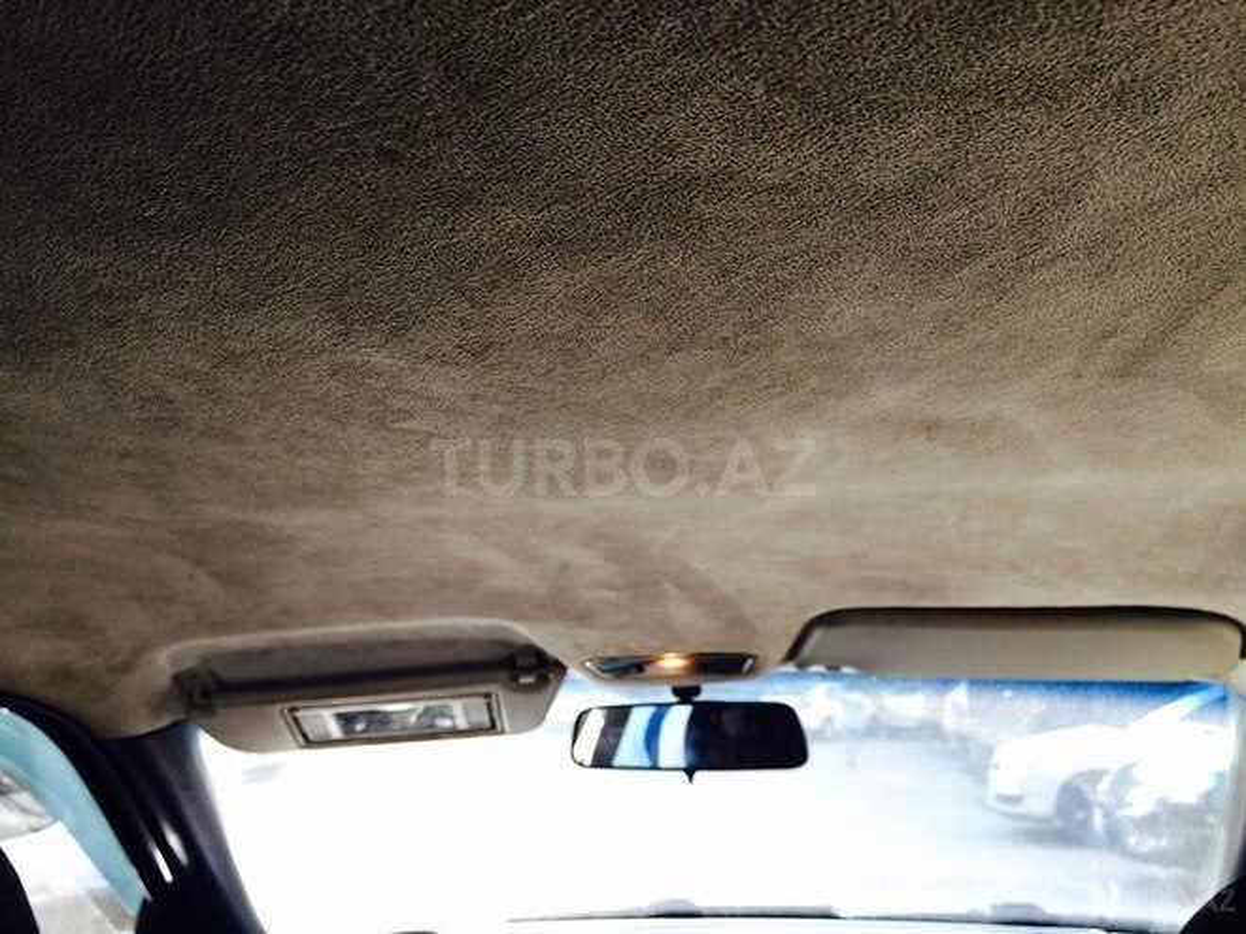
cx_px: 623
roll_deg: -1.7
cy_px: 467
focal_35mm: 29
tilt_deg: +12.0
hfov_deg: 61.7
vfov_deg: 48.2
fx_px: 1044
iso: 40
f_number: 2.2
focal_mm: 4.15
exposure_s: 1/100
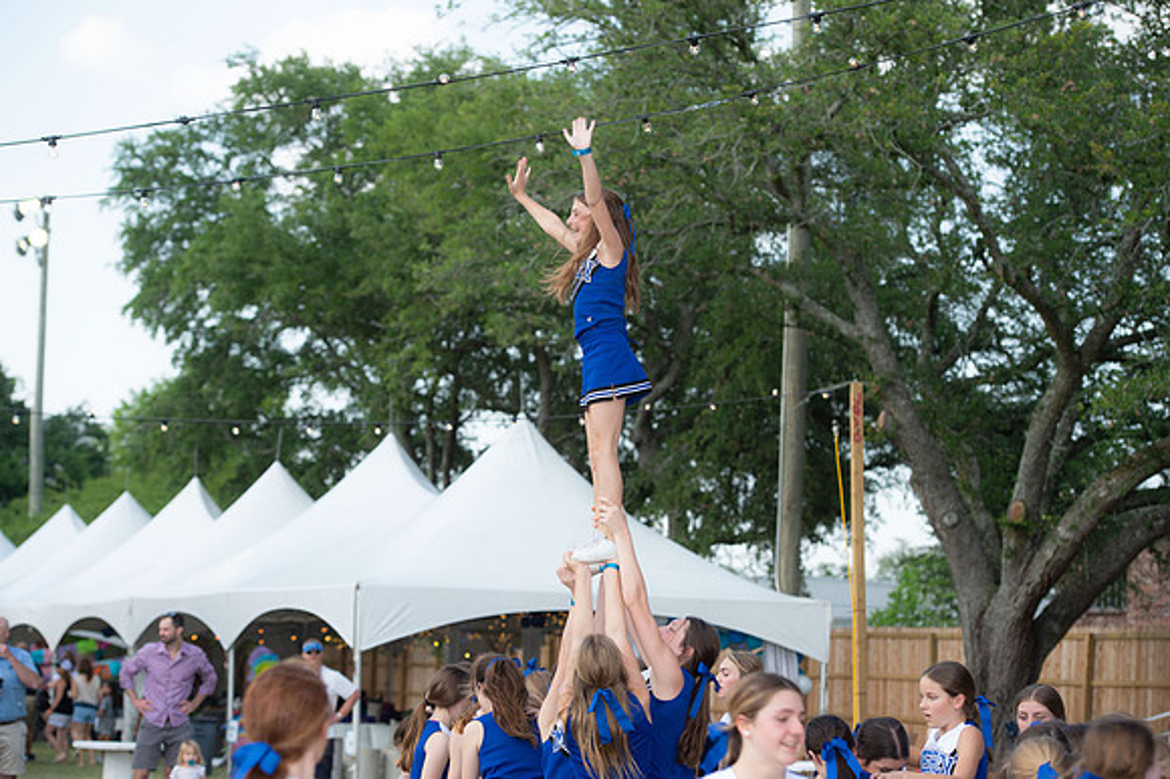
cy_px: 390
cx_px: 585
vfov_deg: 13.9
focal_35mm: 98
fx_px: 3183
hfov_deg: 20.8
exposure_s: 1/250
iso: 100
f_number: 4.5
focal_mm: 98
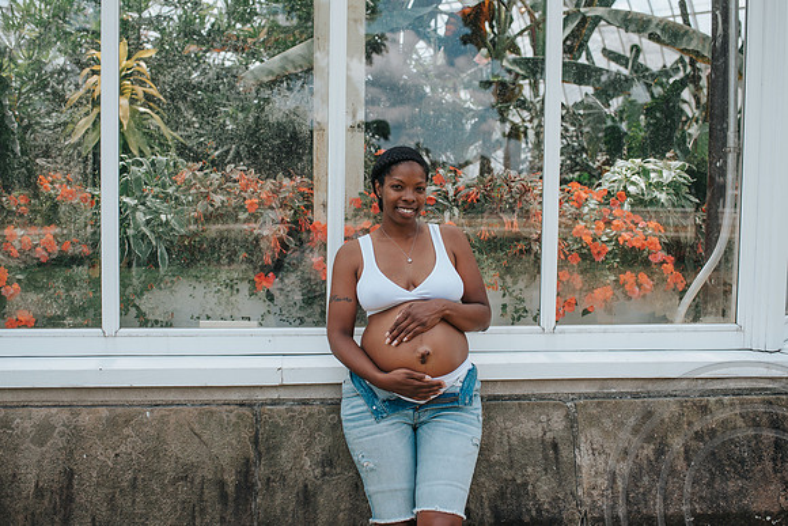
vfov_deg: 35.0
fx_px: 835
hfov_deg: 50.5
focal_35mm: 38
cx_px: 396
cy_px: 253
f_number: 3.2
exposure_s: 1/1000
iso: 125
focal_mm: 35
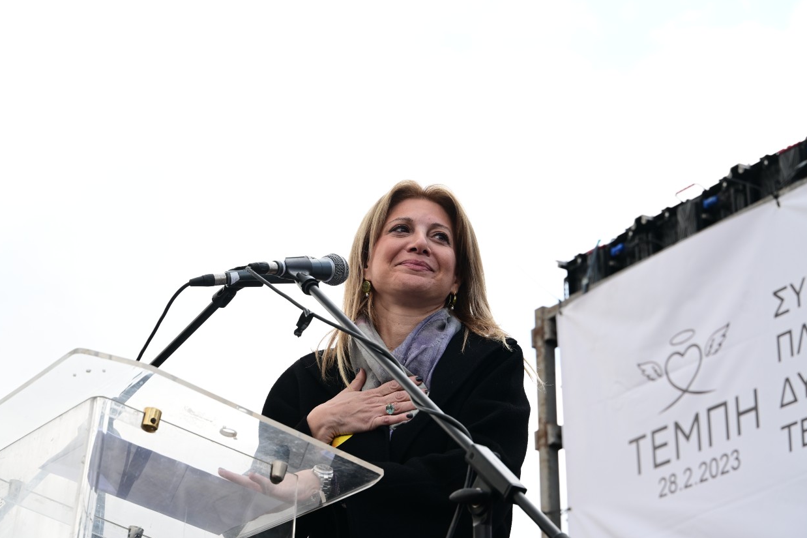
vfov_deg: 17.1
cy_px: 258
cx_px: 412
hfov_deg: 25.4
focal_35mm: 80
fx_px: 1793
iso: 400
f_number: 6.3
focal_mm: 75
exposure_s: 1/640
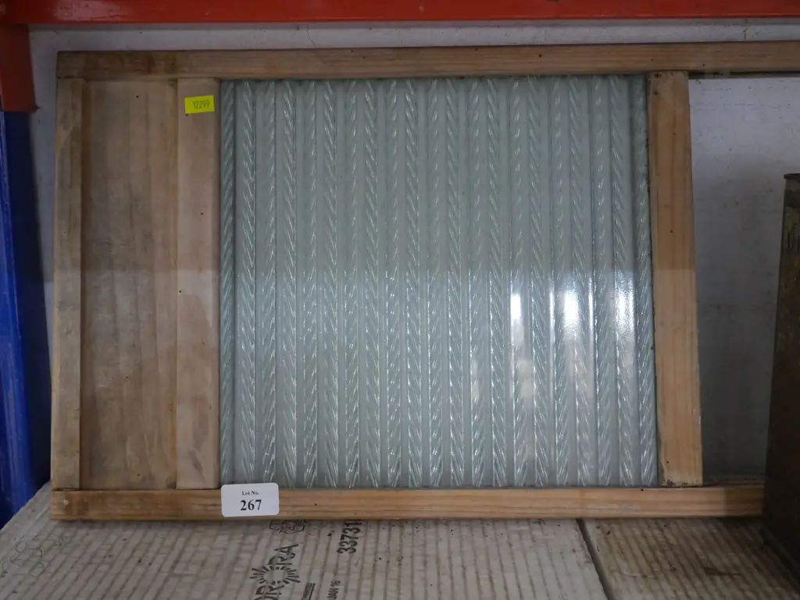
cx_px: 400
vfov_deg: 36.0
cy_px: 300
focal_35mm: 40
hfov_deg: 46.8
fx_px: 925
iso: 2500
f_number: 4.4
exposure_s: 1/60
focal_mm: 20
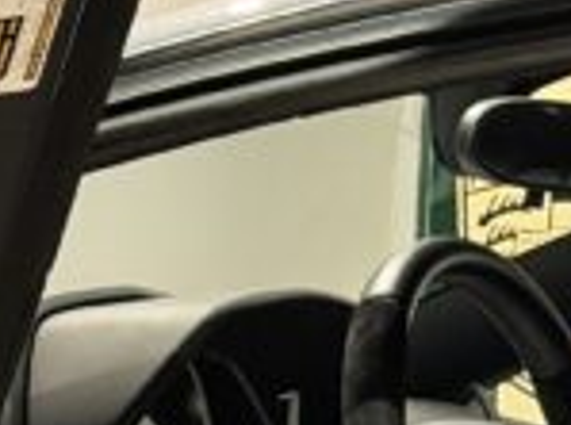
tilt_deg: -3.8
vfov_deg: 5.9
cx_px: -498
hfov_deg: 7.7
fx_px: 4081
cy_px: 590
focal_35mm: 248
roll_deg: -1.1
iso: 500
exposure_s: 1/32
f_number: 1.78
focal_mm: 6.76
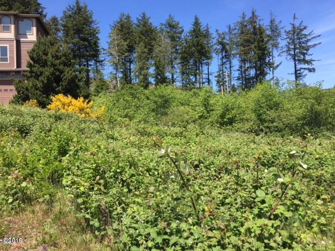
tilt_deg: +0.6
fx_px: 281
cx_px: 168
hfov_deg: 61.7
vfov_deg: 48.2
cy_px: 126
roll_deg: +1.2
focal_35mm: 29
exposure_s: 1/1099
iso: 32
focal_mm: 4.15
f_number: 2.2
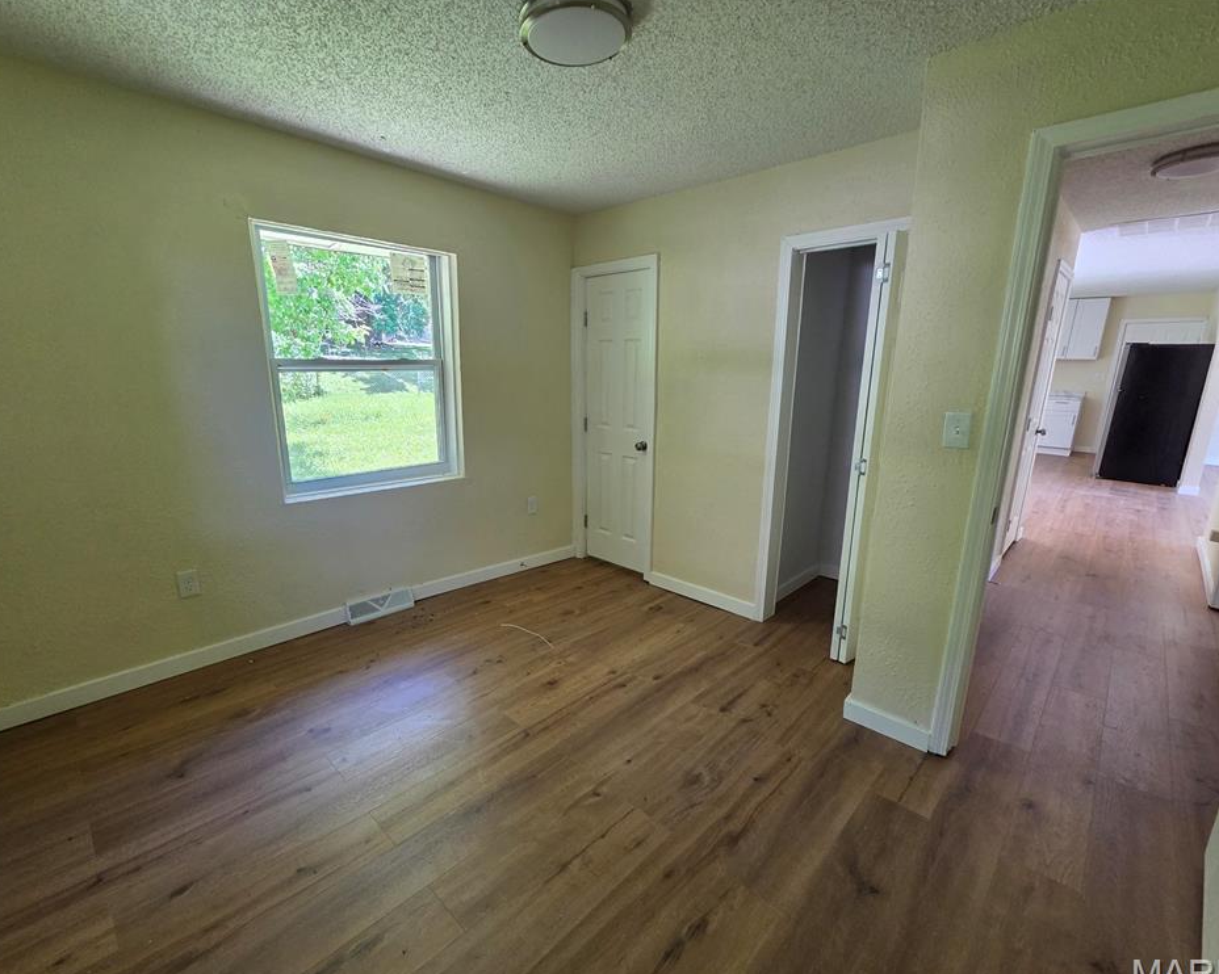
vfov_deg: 87.9
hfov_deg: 100.7
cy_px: 498
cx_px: 591
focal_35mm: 14
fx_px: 505
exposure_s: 1/60
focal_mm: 2.2
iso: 160
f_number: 2.2
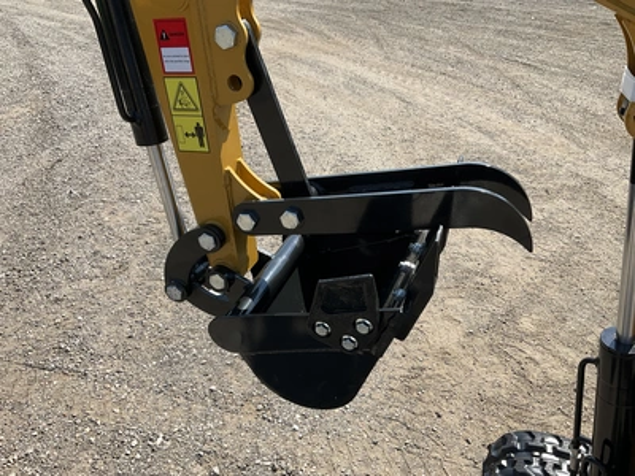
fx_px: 532
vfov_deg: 48.2
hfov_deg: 61.7
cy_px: 238
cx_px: 318
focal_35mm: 29
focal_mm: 3
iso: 25
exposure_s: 1/1121
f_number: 1.8
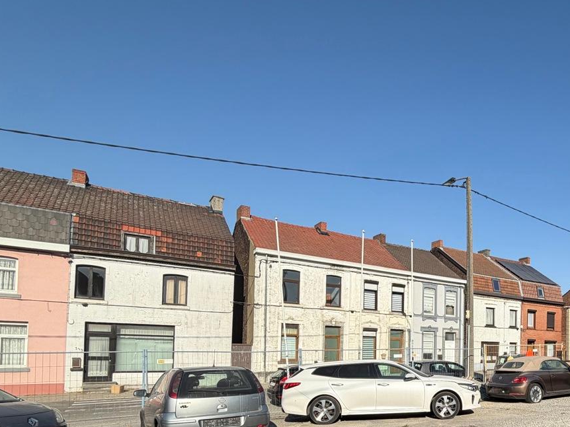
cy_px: 340
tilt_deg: +1.0
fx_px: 428
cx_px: 473
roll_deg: -1.5
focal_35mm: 26
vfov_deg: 49.9
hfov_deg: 60.6
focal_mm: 2.22
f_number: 2.2
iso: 20
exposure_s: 1/864
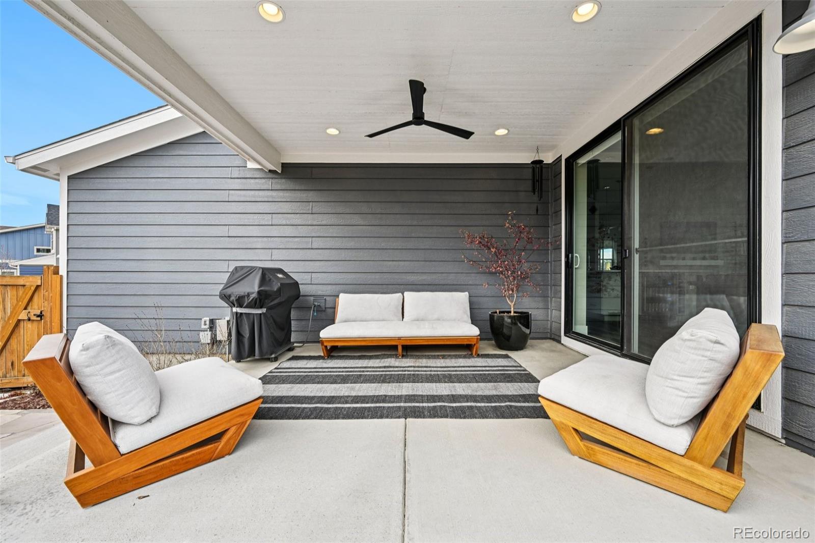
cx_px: 408
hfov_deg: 104.3
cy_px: 272
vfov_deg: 81.2
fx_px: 317
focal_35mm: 14
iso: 64
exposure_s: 1/25
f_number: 11
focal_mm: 14
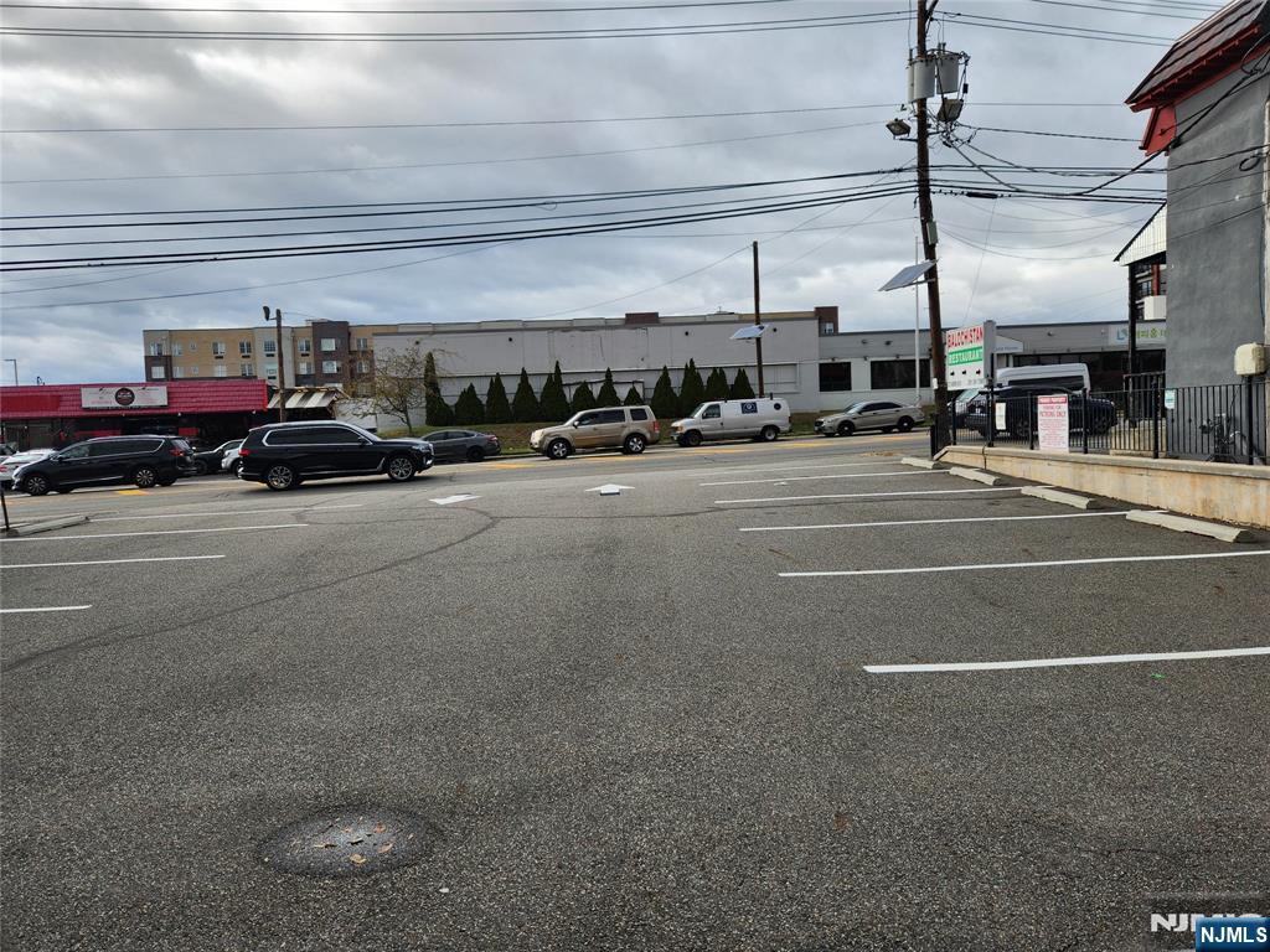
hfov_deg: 73.9
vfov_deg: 58.9
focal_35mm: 23
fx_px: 844
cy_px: 476
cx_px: 635
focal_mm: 5.4
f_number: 1.8
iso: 20
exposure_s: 1/904
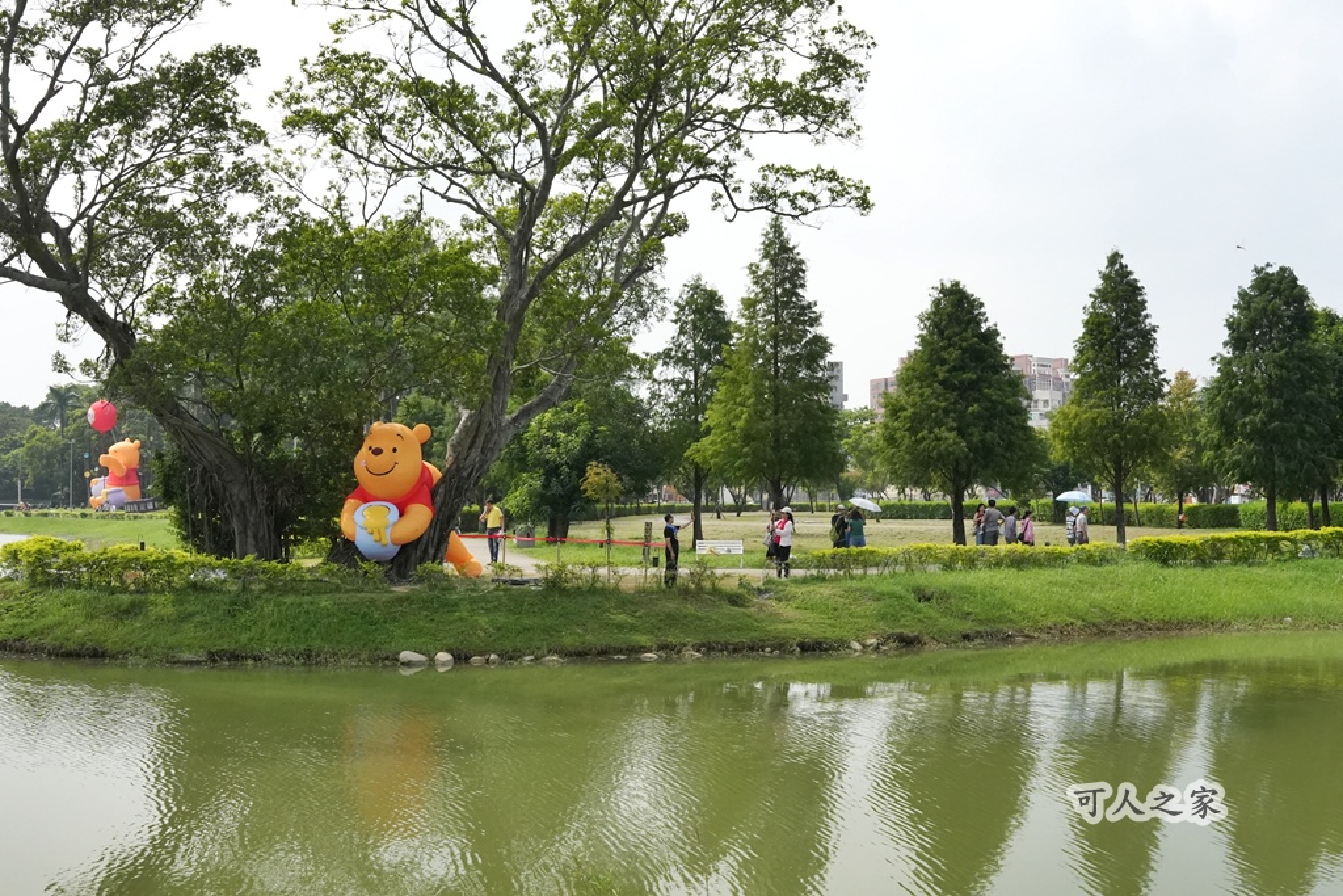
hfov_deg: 53.1
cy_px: 448
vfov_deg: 36.9
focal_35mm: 36
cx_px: 672
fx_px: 1343
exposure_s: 1/8000
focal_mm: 24
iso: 3200
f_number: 7.1
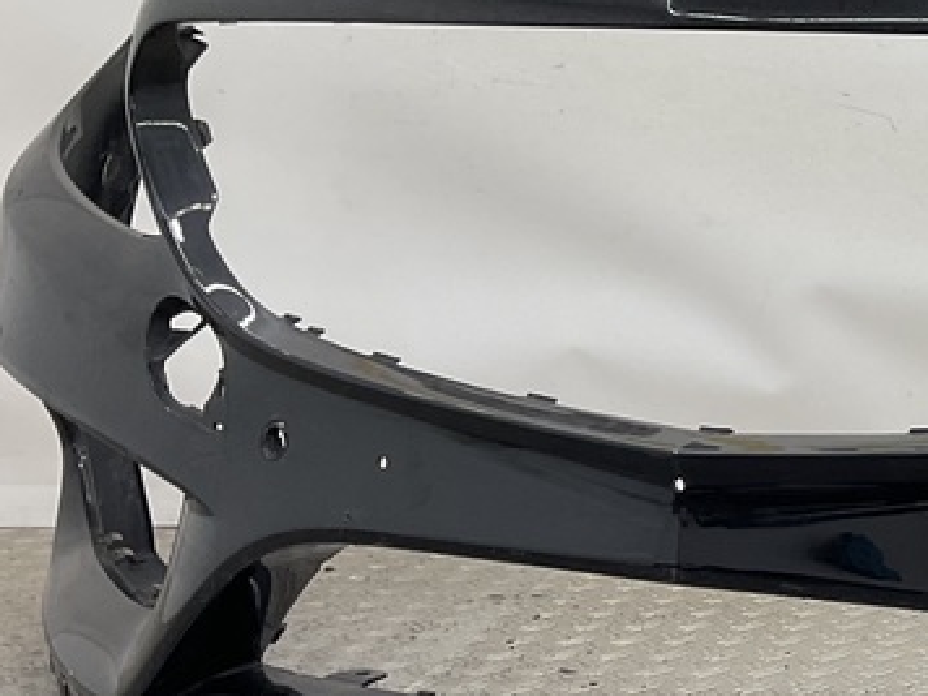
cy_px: 302
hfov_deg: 21.2
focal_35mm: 82
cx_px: 1269
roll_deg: -2.0
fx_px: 2198
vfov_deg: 18.0
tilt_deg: -8.1
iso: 25
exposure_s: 1/120
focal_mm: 3
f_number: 1.8
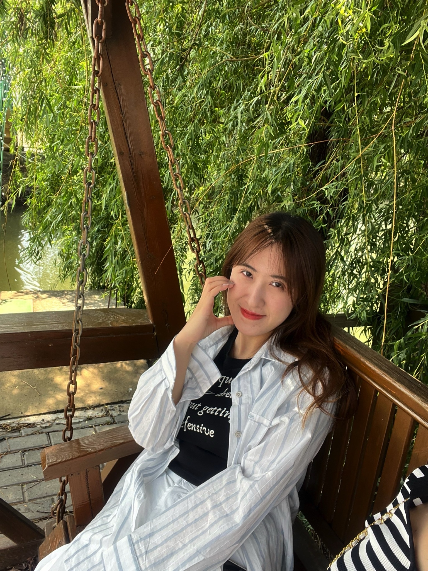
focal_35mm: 30
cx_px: 214
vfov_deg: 60.0
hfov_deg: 46.8
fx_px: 495
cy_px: 286
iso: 25
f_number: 2.2
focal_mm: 2.71
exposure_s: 1/146
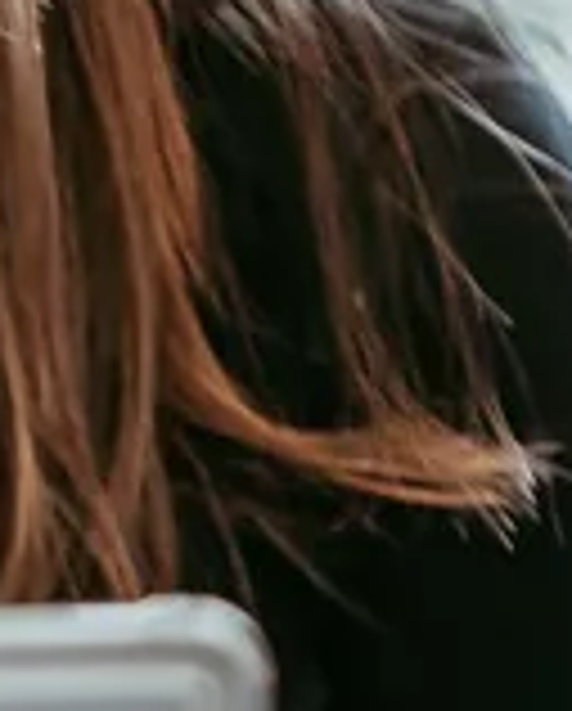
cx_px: -2243
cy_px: -223
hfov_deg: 1.9
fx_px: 16986
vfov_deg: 2.4
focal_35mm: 805
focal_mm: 85
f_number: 2.5
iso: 400
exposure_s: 1/80
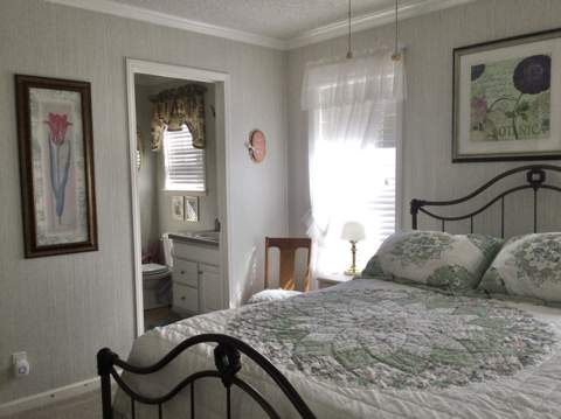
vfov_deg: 45.4
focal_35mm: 31
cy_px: 210
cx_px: 280
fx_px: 502
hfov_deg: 58.4
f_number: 2.4
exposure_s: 1/120
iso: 40
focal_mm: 3.3
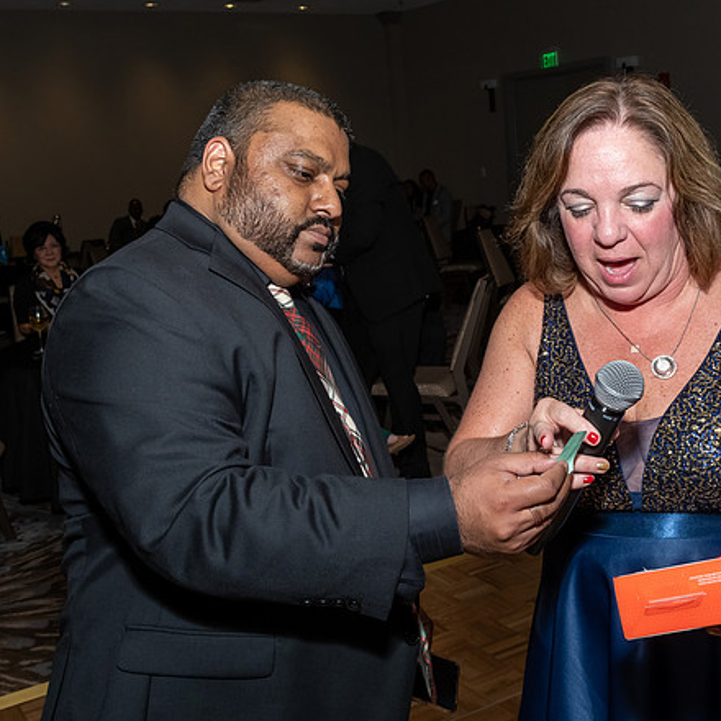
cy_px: 281
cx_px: 436
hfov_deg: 37.4
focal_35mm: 45
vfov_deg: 37.4
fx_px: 1060
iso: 500
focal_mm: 19
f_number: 7.1
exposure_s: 1/250
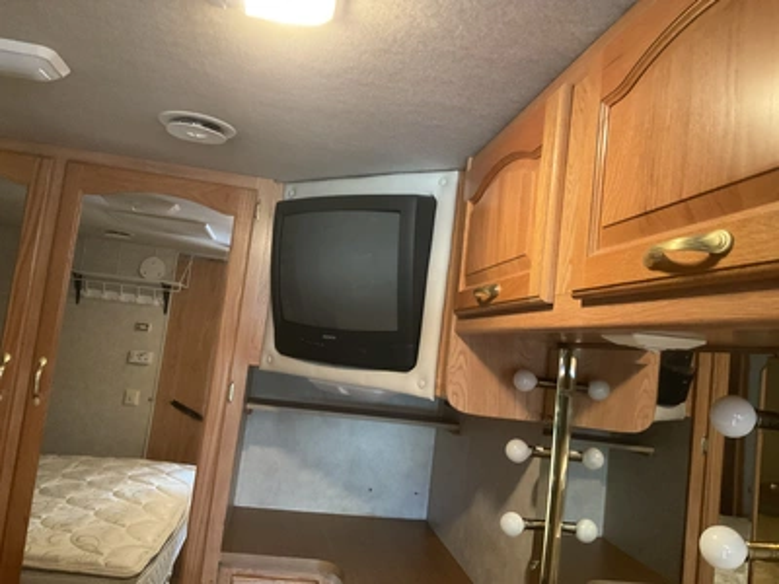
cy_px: 292
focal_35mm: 29
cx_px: 390
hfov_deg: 61.7
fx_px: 653
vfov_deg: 48.2
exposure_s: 1/30
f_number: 1.8
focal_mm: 3
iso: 400
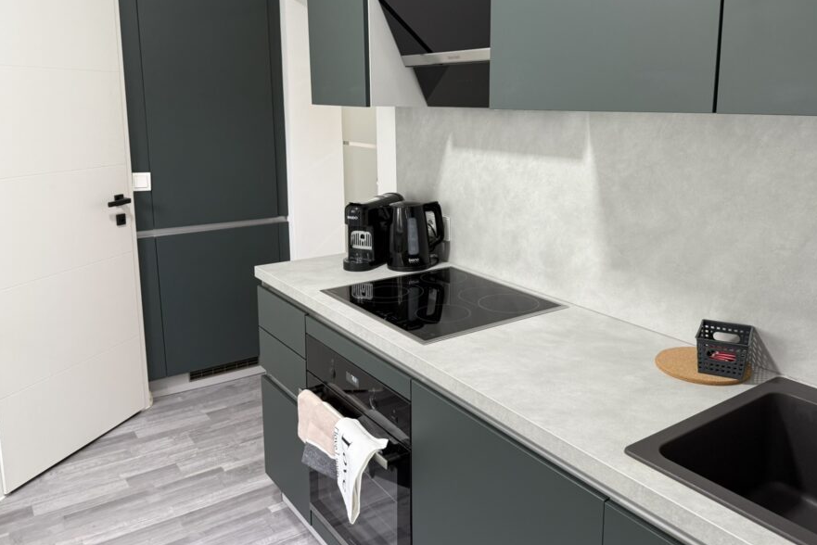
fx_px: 658
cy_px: 213
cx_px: 472
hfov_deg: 63.3
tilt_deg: -8.9
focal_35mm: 29
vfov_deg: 44.7
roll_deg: -0.3
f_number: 1.78
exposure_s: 1/50
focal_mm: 6.76
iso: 160
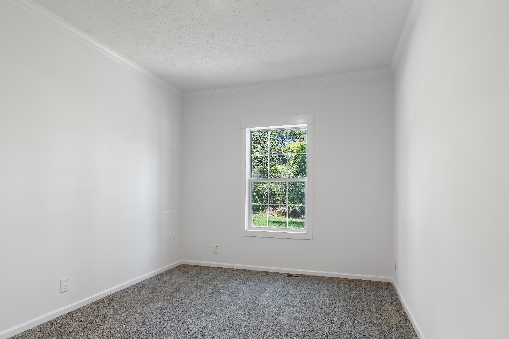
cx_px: 237
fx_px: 297
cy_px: 190
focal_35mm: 21
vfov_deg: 59.3
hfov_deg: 81.1
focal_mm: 12
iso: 100
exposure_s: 1/2.5
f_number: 4.8
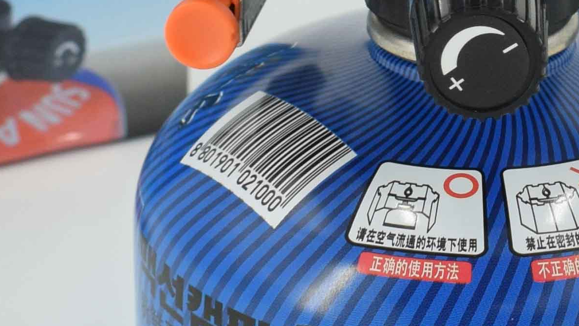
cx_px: 562
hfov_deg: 9.6
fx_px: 3409
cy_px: -43
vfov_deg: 5.5
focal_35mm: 222
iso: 400
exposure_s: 1/200
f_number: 8
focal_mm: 28
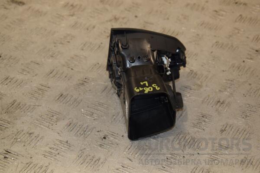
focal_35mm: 99
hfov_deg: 20.6
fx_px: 715
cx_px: 130
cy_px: 86
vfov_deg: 13.8
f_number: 7.1
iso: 800
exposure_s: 1/200
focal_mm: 66
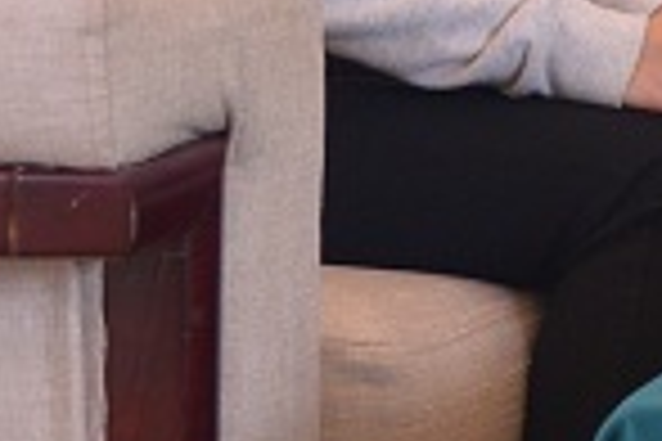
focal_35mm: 214
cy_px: -454
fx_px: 3935
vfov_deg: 6.2
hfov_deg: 8.6
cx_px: 1702
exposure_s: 1/80
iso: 640
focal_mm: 35
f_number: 4.5
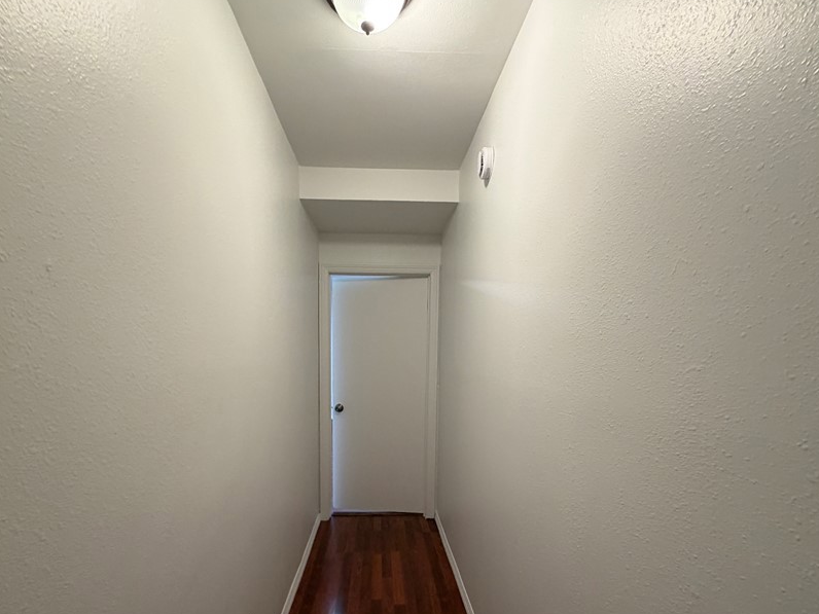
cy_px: 382
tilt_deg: -4.6
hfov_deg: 87.8
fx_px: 426
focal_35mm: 18
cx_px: 404
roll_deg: +2.3
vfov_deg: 70.5
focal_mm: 2.22
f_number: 2.2
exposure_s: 1/60
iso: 250
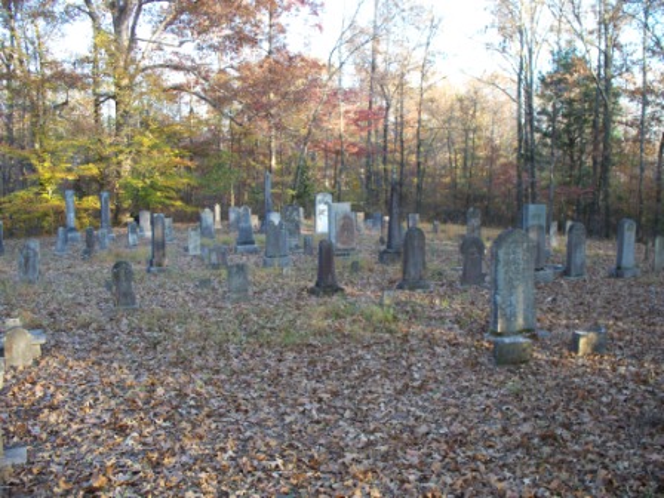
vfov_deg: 39.7
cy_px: 249
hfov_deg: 51.4
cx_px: 332
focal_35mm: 36
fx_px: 691
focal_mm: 7.54
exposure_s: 1/60
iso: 100
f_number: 2.8
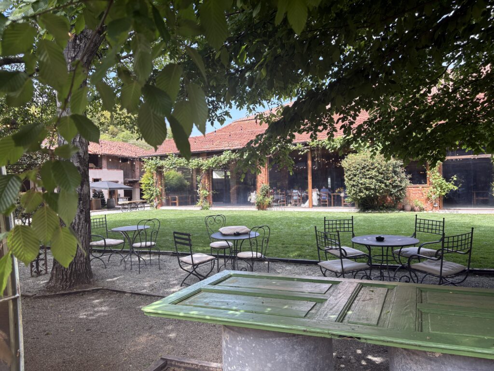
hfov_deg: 67.3
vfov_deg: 53.1
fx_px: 371
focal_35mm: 26
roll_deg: +1.5
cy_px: 186
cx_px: 247
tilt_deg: +0.1
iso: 64
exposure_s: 1/618
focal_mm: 5.96
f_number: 1.6
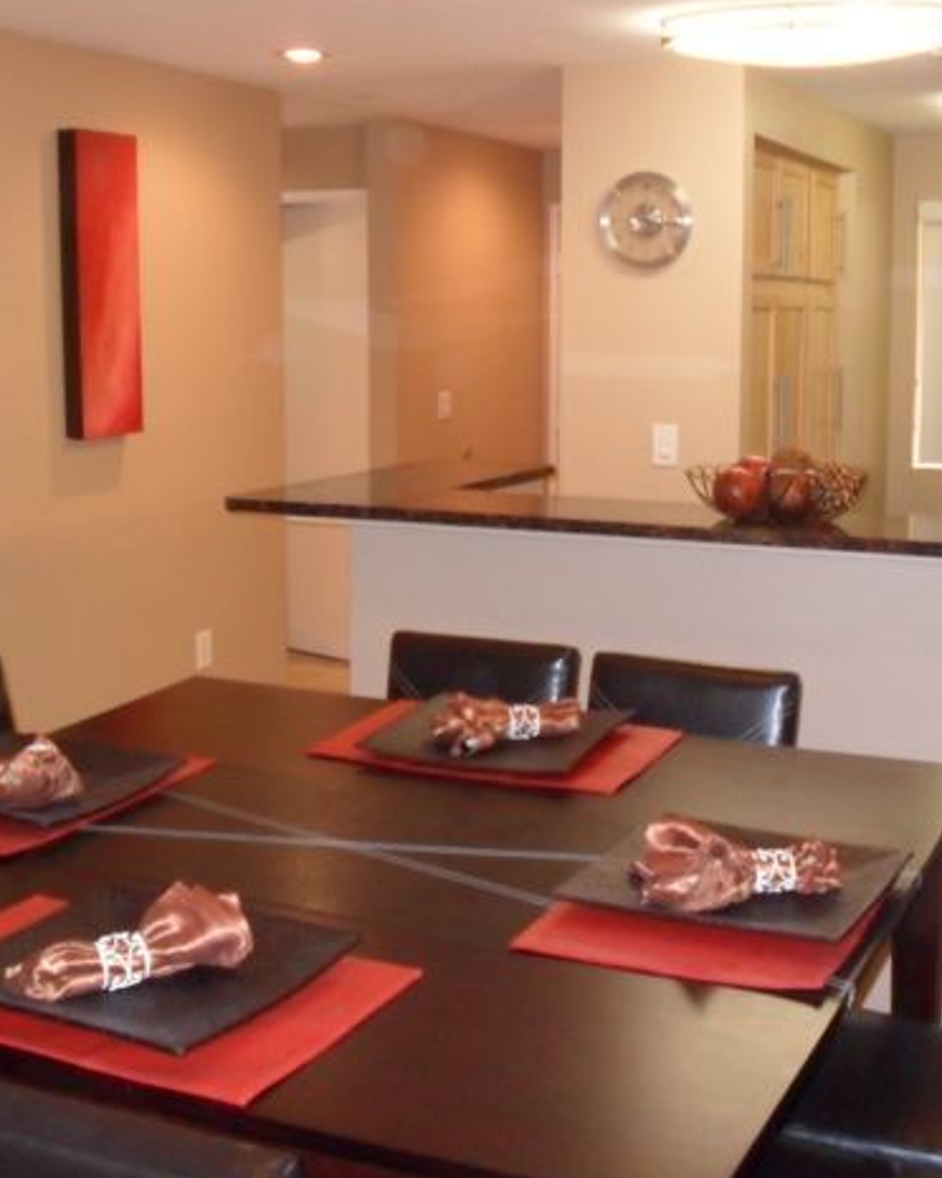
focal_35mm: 47
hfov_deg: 32.1
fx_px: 1638
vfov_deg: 39.5
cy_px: 578
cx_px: 499
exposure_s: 1/45
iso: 320
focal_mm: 6.3
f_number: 3
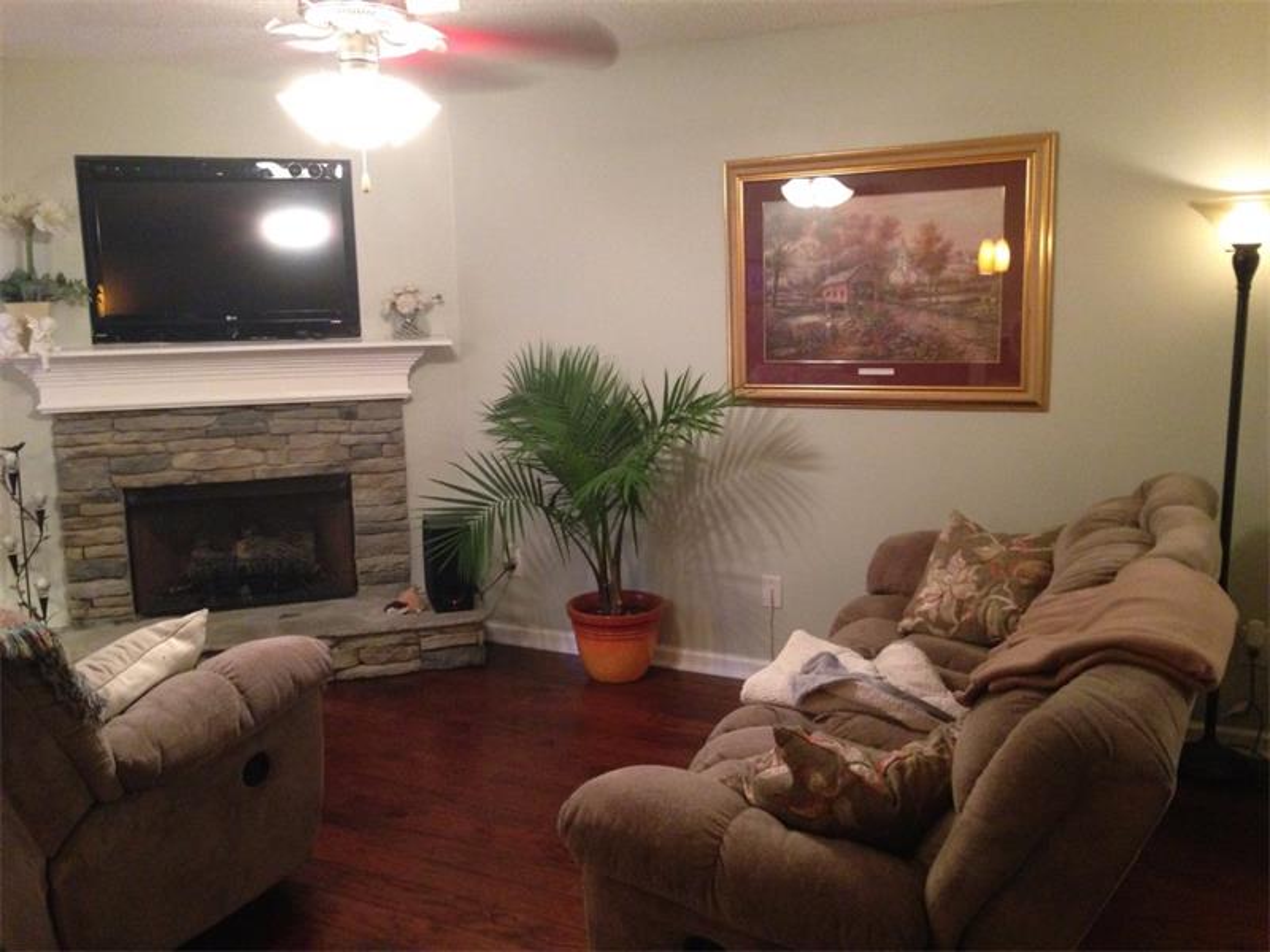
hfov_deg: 55.4
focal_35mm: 33
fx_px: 1211
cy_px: 476
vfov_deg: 42.9
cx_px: 635
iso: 400
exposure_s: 1/17
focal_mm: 4.12
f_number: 2.4
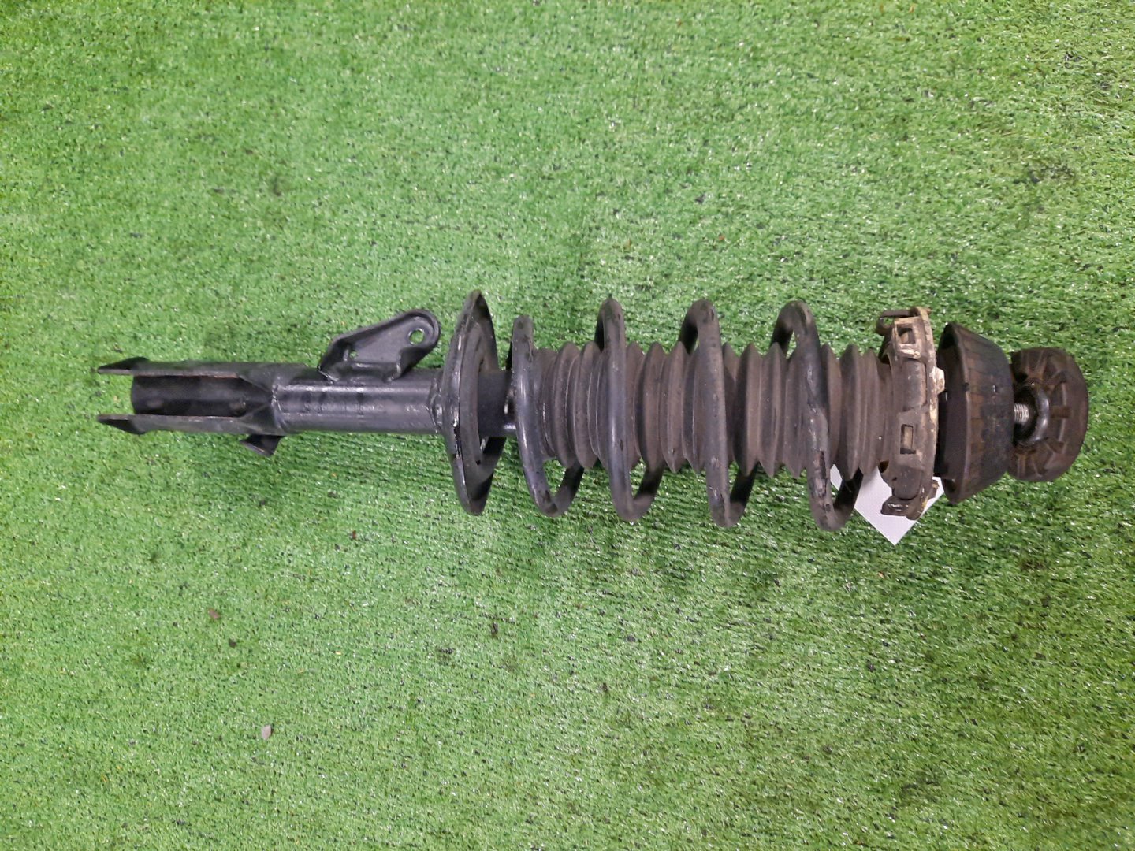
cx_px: 568
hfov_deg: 69.4
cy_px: 426
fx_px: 820
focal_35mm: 25
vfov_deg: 54.9
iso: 456
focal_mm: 4.6
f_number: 2
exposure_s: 1/25
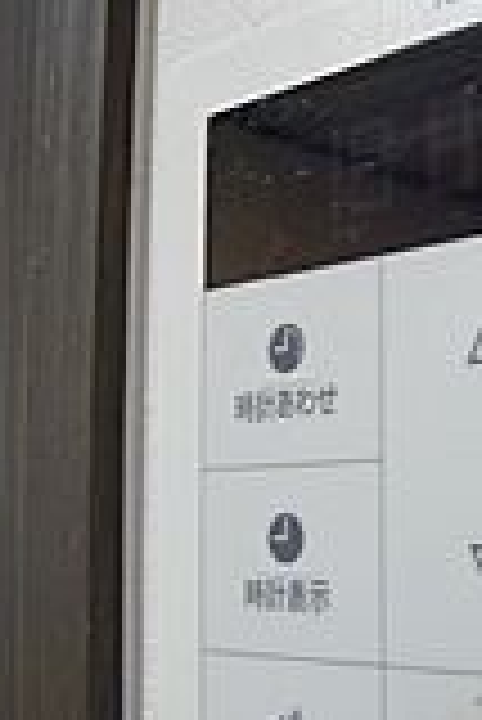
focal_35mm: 72
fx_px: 1443
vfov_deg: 27.9
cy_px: 459
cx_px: 518
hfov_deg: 18.3
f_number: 2
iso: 80
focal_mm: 5.1
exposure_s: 1/8
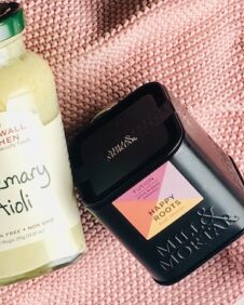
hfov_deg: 8.3
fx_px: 1659
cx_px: -36
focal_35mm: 184
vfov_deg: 10.1
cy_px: -157
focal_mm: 6
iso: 20
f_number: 2.4
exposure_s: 1/50
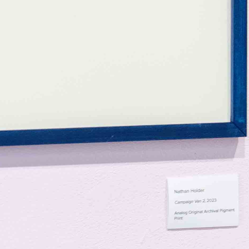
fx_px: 3760
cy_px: -42
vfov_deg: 3.8
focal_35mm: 462
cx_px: 671
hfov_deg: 3.7
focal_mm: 85
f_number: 4.5
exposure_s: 1/90
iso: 640
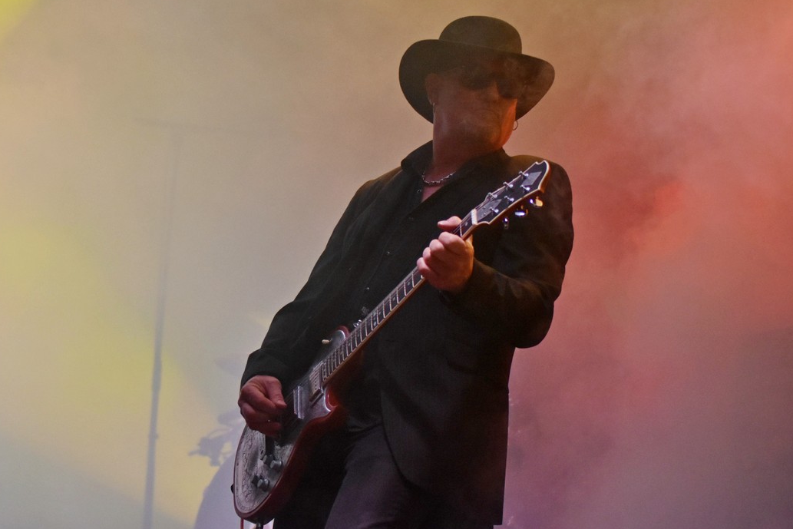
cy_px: 230
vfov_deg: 11.2
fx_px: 2688
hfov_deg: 16.8
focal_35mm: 122
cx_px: 425
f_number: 2.8
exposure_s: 1/2000
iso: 2500
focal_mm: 70
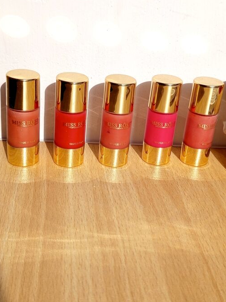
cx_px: 119
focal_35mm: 48
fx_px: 418
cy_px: 140
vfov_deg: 39.6
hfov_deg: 30.3
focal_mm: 5.24
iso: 50
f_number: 1.7
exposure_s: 1/1200
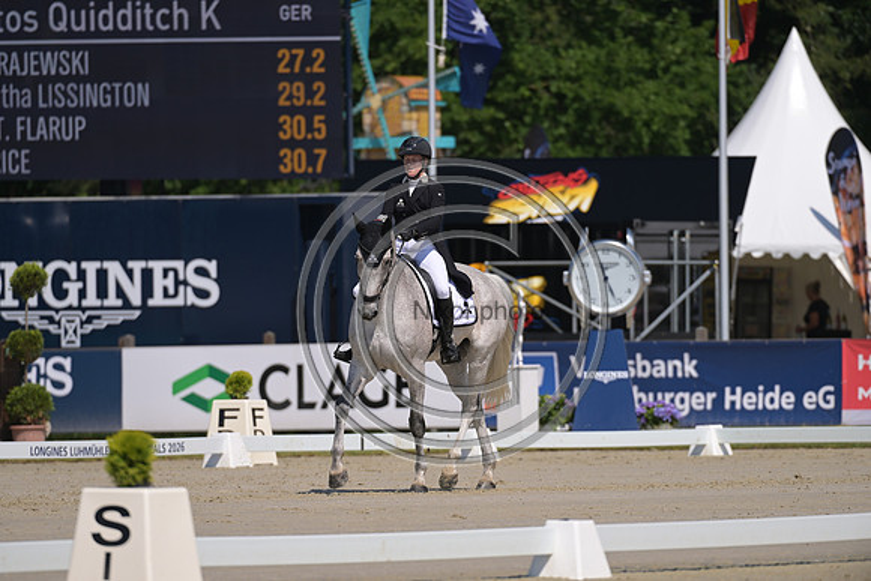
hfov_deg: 5.2
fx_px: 9680
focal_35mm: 400
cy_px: 290
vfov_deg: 3.4
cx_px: 436
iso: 140
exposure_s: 1/1250
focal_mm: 400
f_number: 5
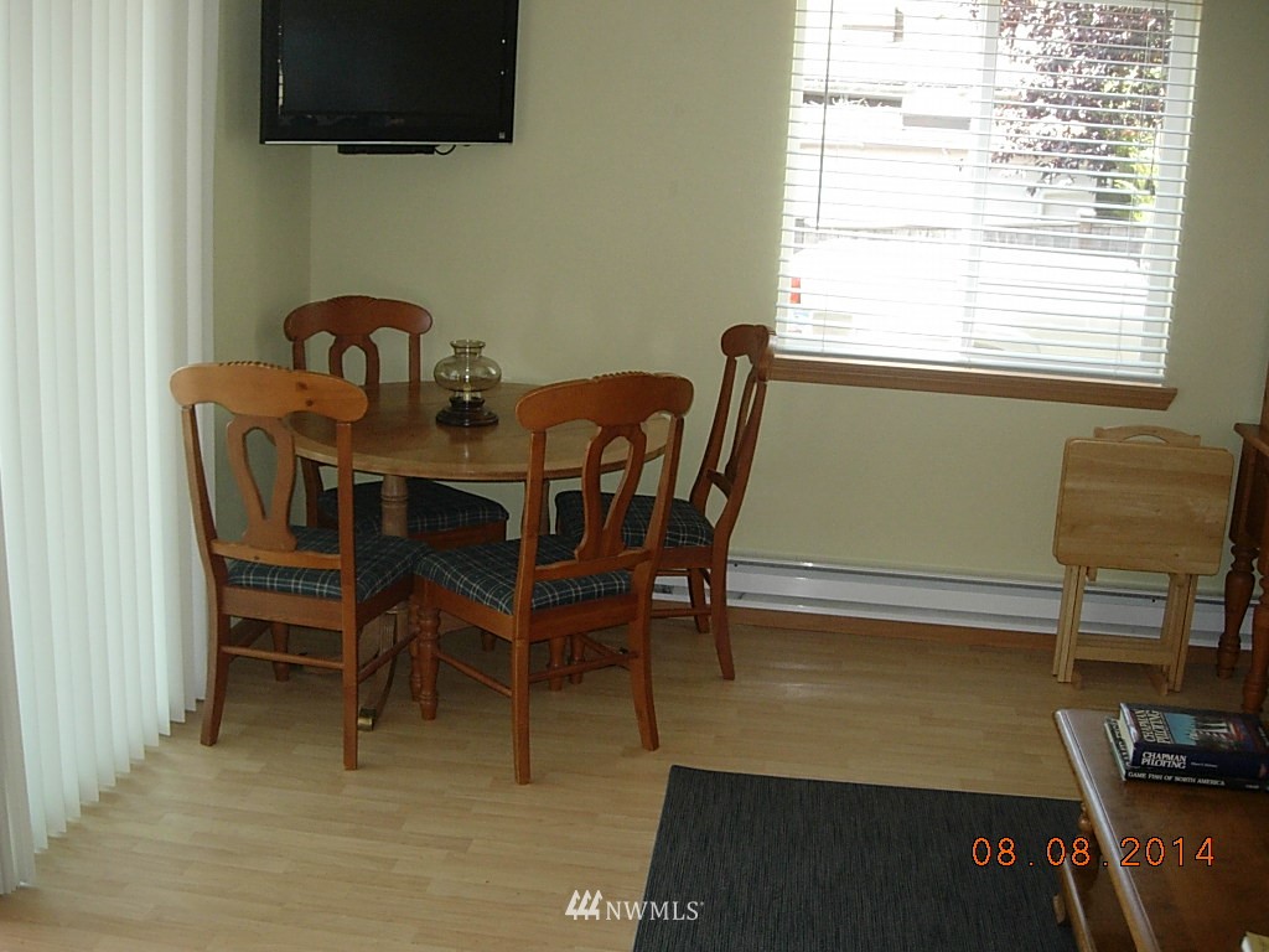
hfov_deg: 49.0
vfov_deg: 37.7
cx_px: 634
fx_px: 1393
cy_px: 476
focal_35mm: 38
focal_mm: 7.8
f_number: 2.8
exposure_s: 1/87.9
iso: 200
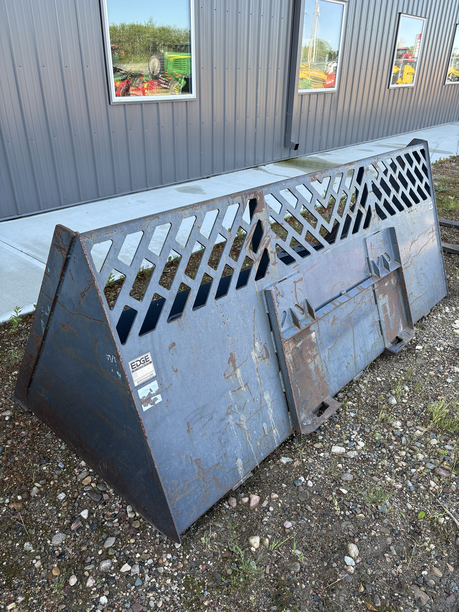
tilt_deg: -27.0
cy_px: 306
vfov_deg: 67.3
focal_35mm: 26
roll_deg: -0.3
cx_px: 230
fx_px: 460
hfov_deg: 53.1
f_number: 1.6
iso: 40
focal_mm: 5.96
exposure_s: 1/258
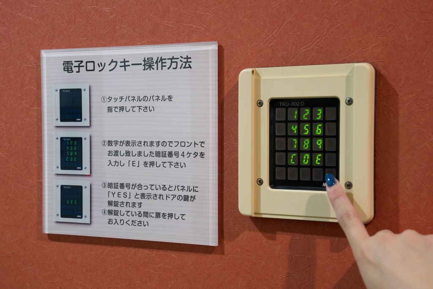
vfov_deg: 24.2
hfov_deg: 35.6
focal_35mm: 56
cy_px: 144
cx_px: 216
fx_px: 674
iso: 640
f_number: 9
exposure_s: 1/6
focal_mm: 56
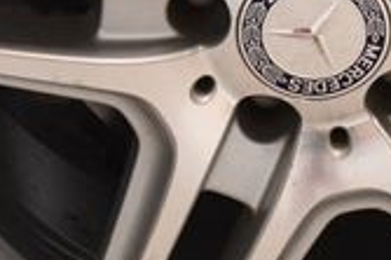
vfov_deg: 4.8
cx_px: 311
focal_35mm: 287
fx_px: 3114
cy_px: -12
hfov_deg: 7.2
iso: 3200
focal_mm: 50
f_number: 4.8
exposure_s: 1/125
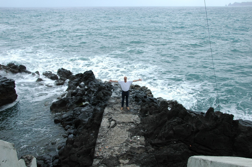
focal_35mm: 33
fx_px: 231
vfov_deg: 39.9
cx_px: 126
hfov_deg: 57.3
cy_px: 84
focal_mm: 22
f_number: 10
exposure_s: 1/200
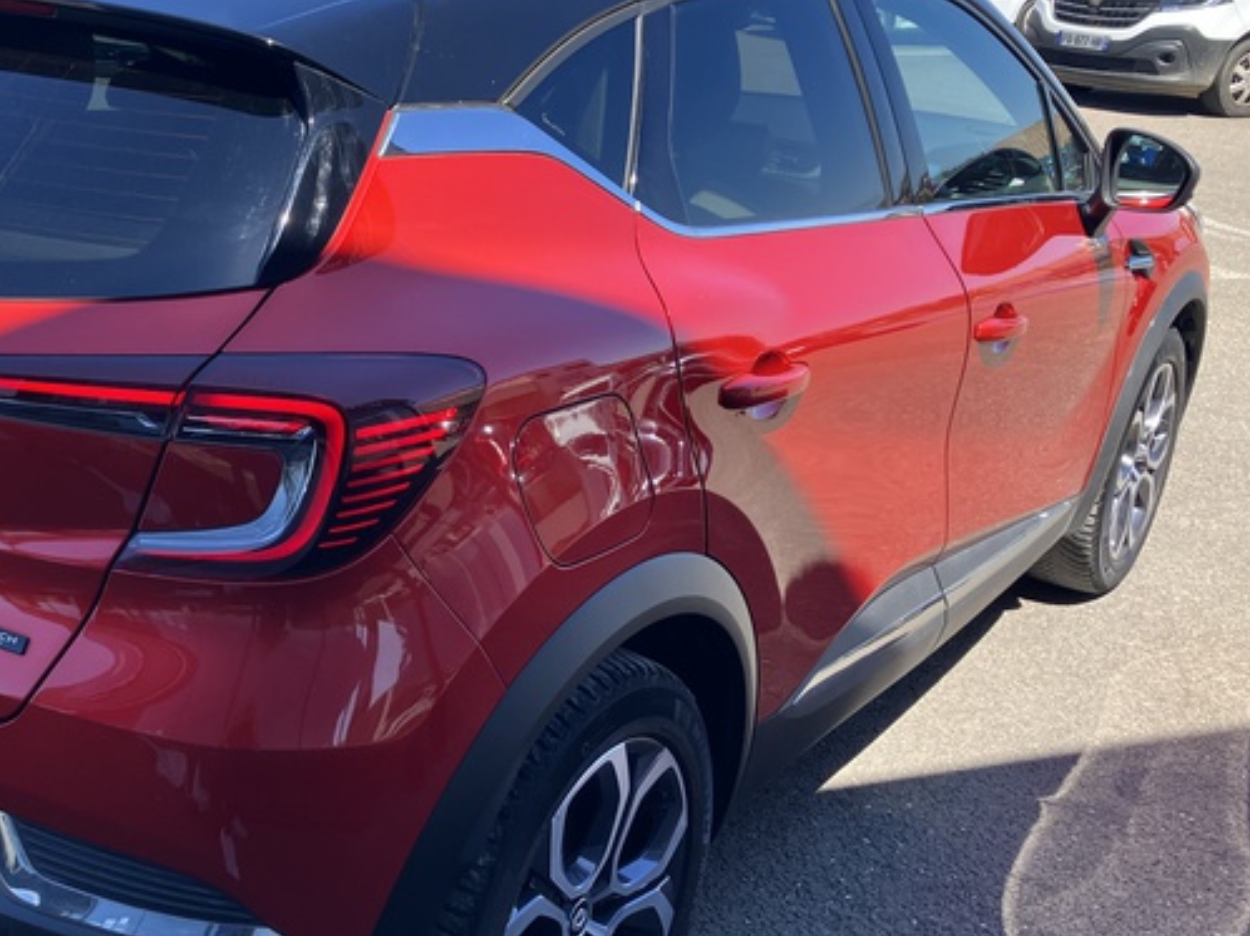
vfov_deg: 32.2
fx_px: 1624
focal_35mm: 45
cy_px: 489
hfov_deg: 40.9
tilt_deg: -19.7
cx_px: 316
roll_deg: -0.9
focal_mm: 3.99
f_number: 1.8
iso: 32
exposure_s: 1/401
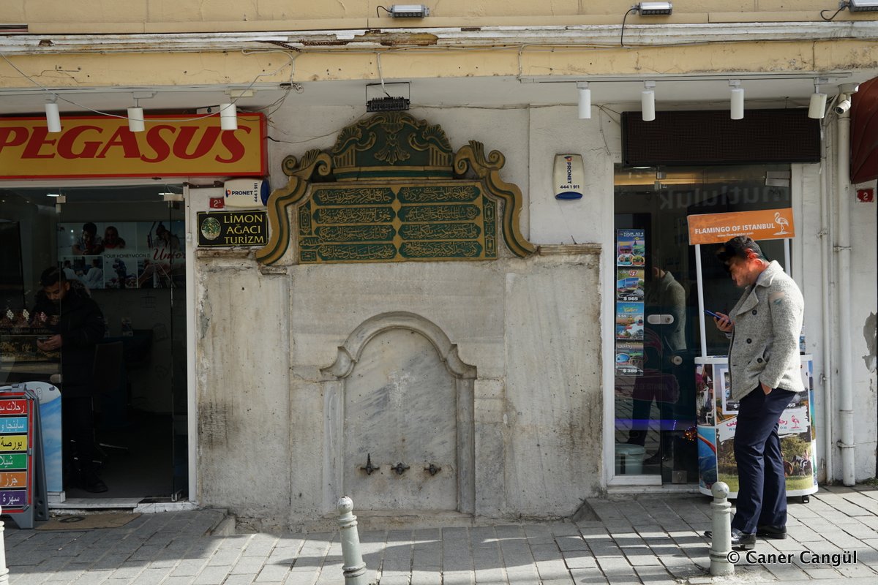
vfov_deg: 36.9
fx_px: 878
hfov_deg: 53.1
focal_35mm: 36
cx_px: 439
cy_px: 292
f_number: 8
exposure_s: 1/125
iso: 100
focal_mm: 36
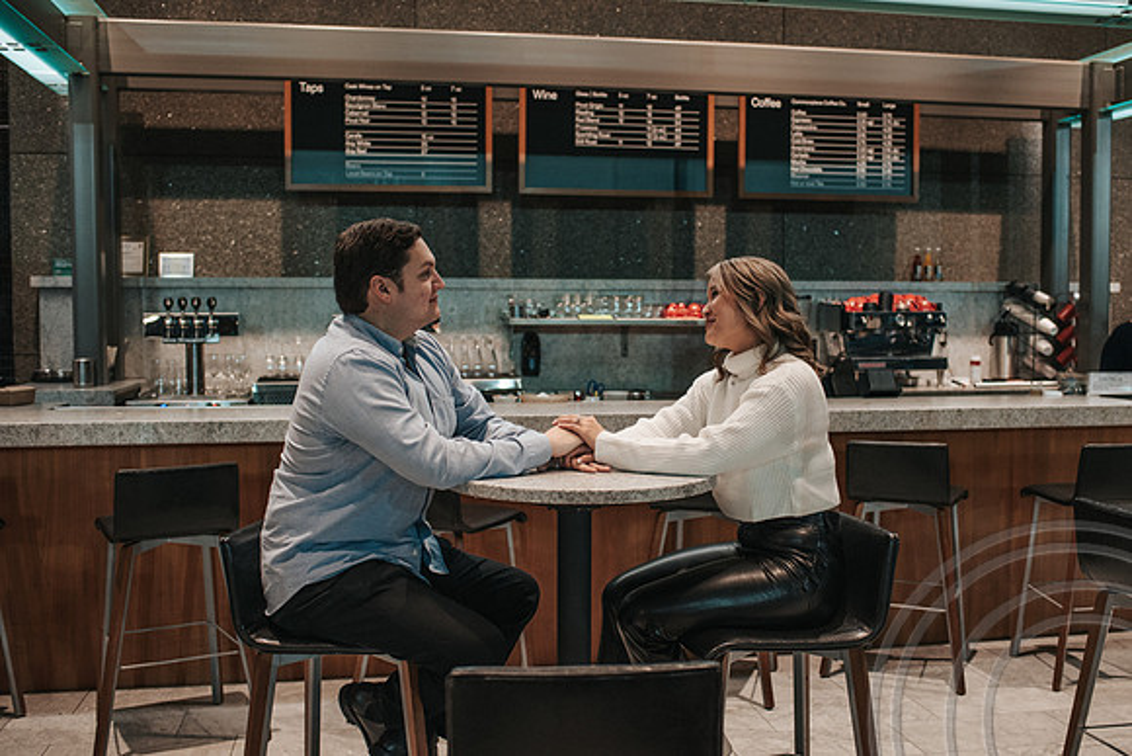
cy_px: 378
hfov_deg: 50.6
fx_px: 1195
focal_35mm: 38
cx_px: 598
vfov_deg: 35.1
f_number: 2.8
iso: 1250
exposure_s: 1/160
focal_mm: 35
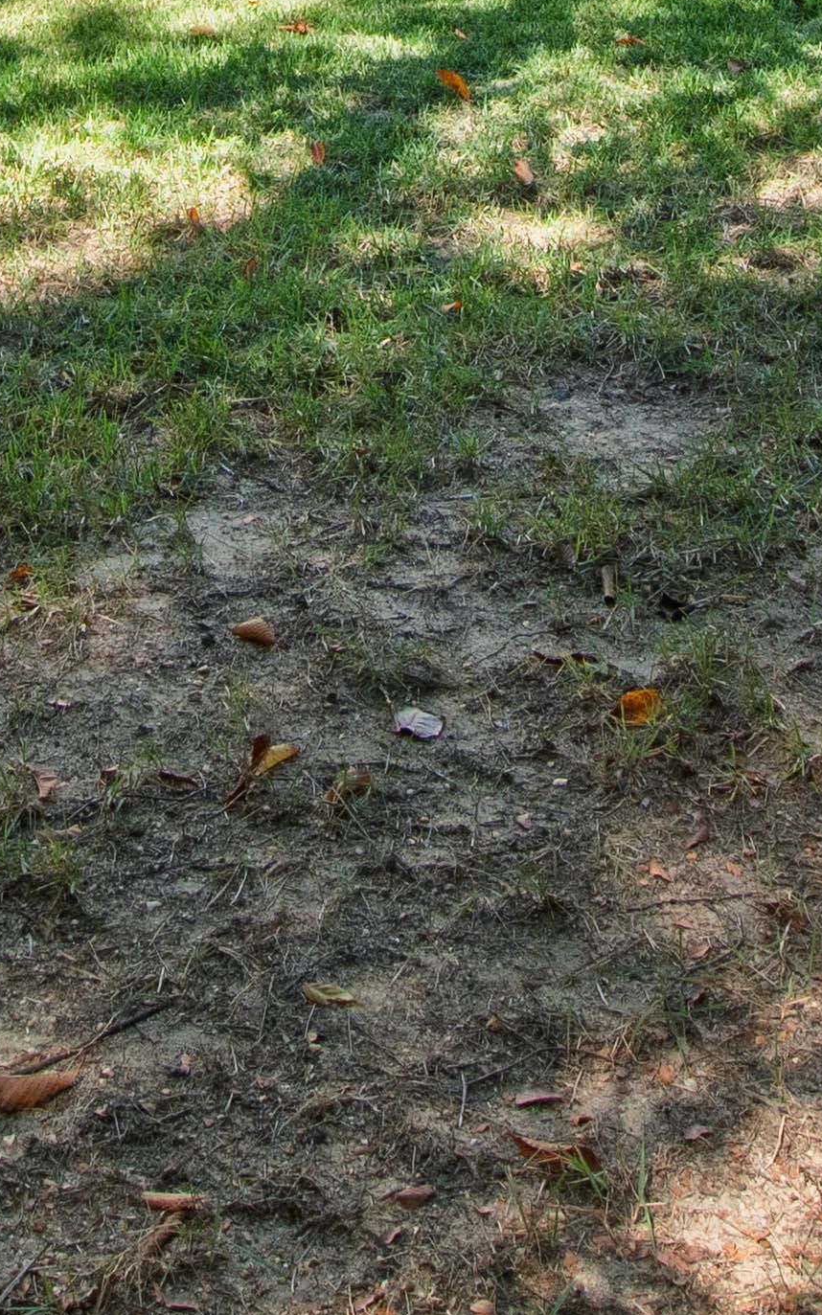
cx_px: 248
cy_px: -298
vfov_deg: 28.3
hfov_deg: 20.8
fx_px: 2223
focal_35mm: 62
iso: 320
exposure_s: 1/80
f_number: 9
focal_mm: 10
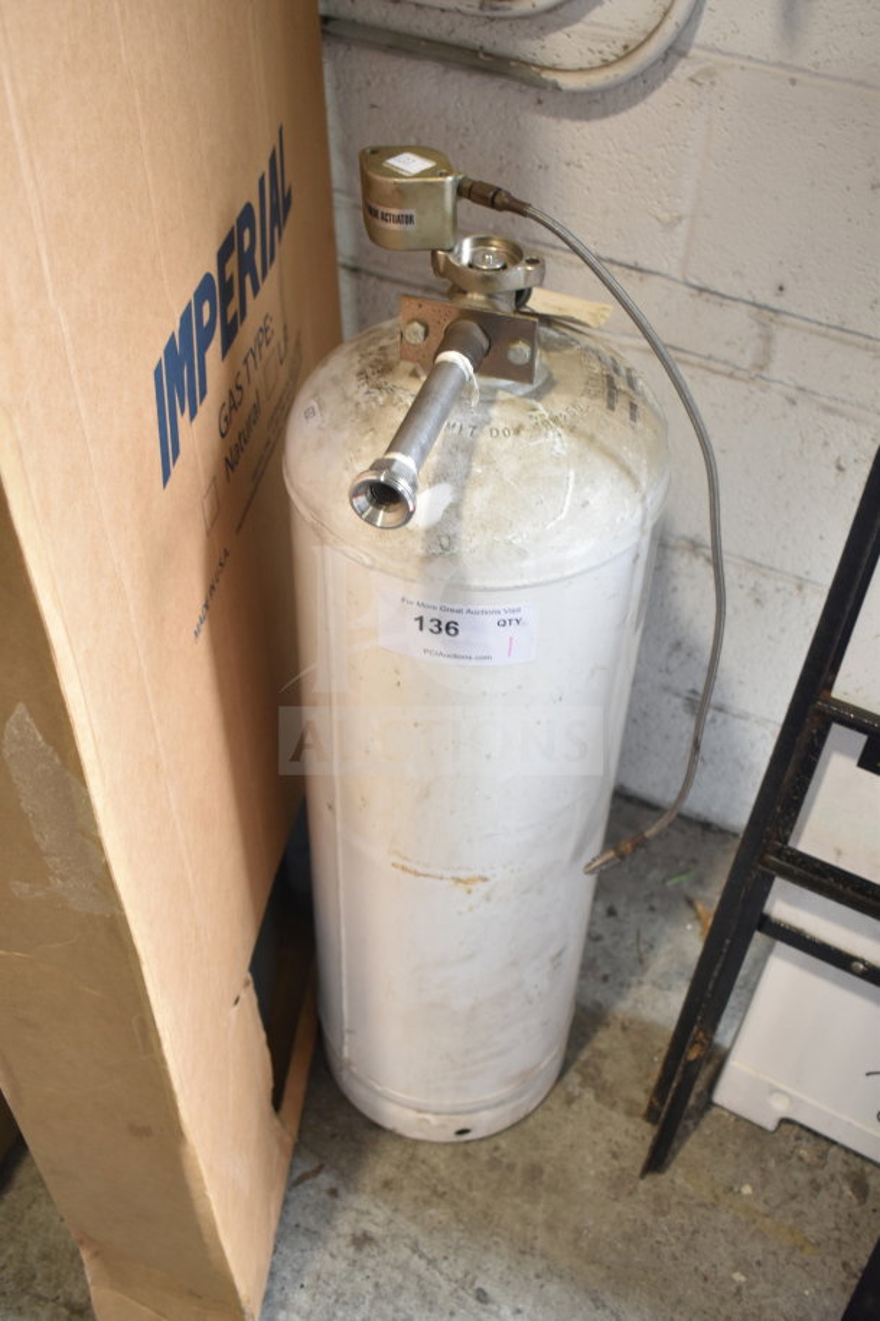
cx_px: 440
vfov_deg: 51.3
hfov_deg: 35.5
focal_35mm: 38
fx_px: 1375
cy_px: 660
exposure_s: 1/40
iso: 450
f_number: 4
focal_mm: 25
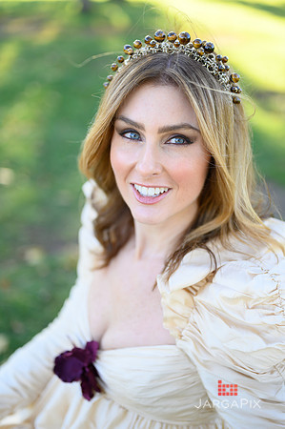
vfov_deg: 39.6
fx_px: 595
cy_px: 214
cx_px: 142
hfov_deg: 26.9
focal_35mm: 50
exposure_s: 1/640
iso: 320
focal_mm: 50
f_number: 2
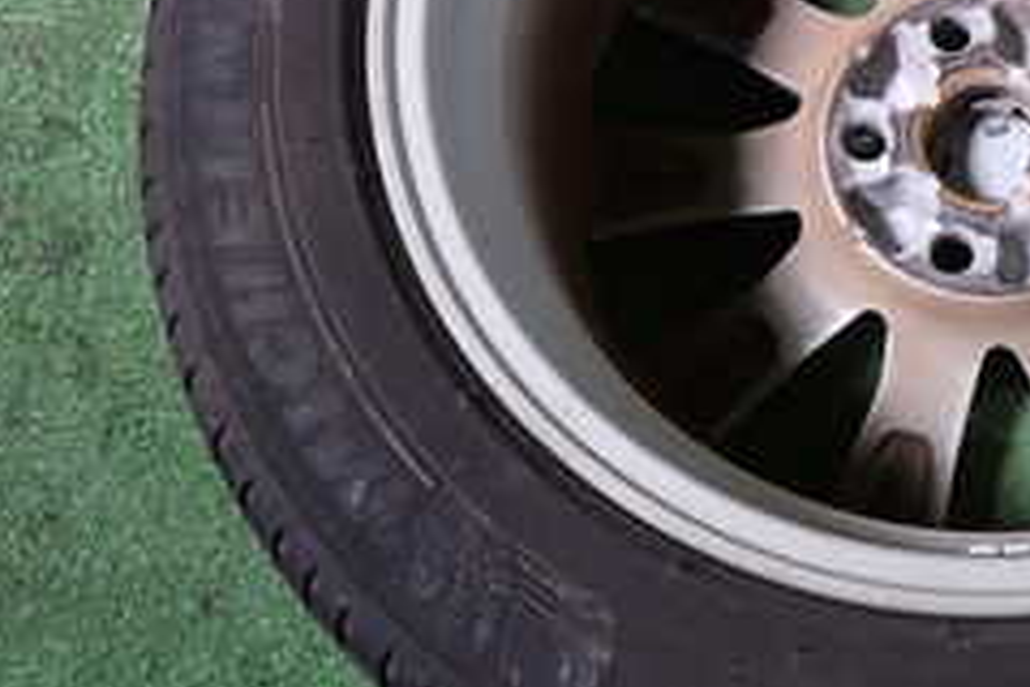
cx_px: 1056
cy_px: 142
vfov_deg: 20.7
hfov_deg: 28.8
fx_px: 1860
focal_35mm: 65
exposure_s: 1/60
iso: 100
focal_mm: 4.5
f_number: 2
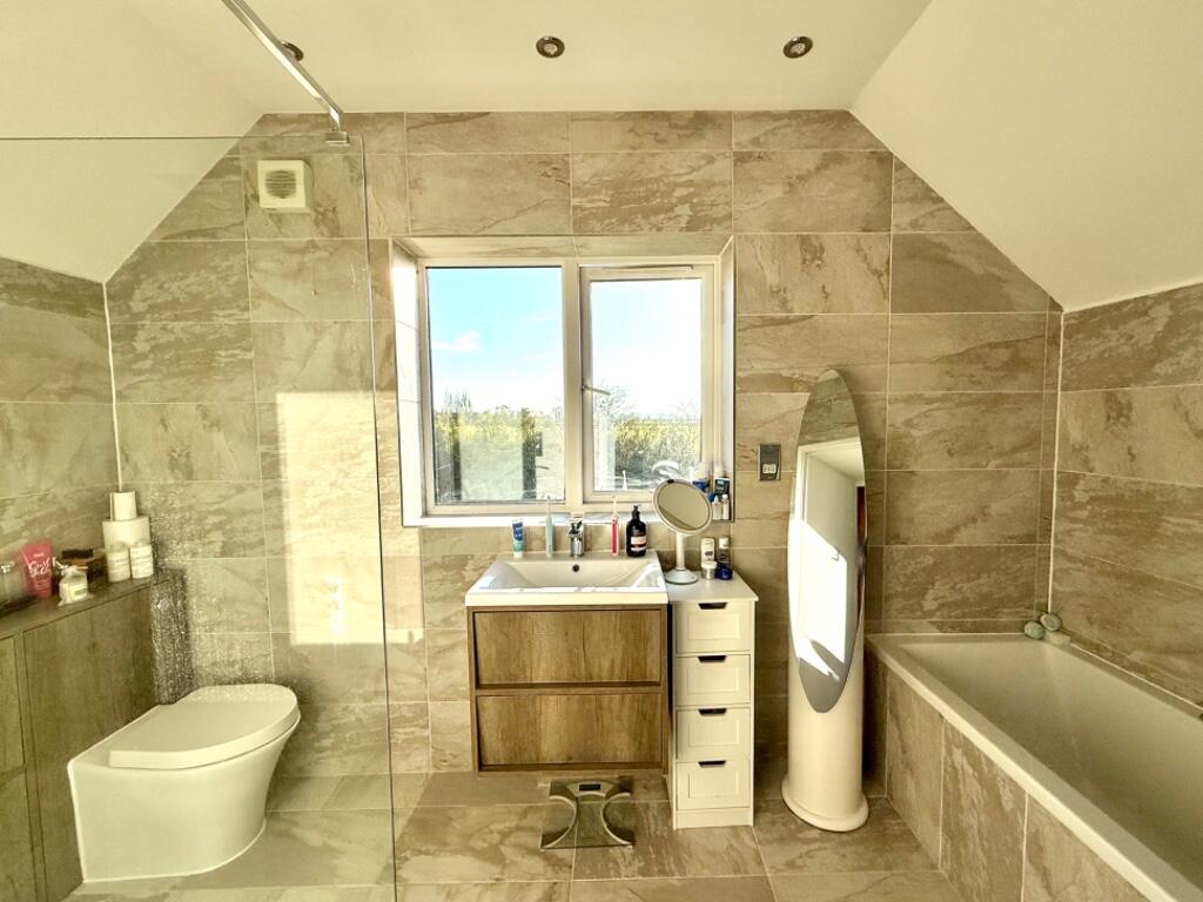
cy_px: 451
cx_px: 602
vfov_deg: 85.7
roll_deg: +0.3
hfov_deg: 102.1
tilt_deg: -3.4
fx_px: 487
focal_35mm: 14
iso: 64
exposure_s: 1/1698
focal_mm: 2.22
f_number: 2.2
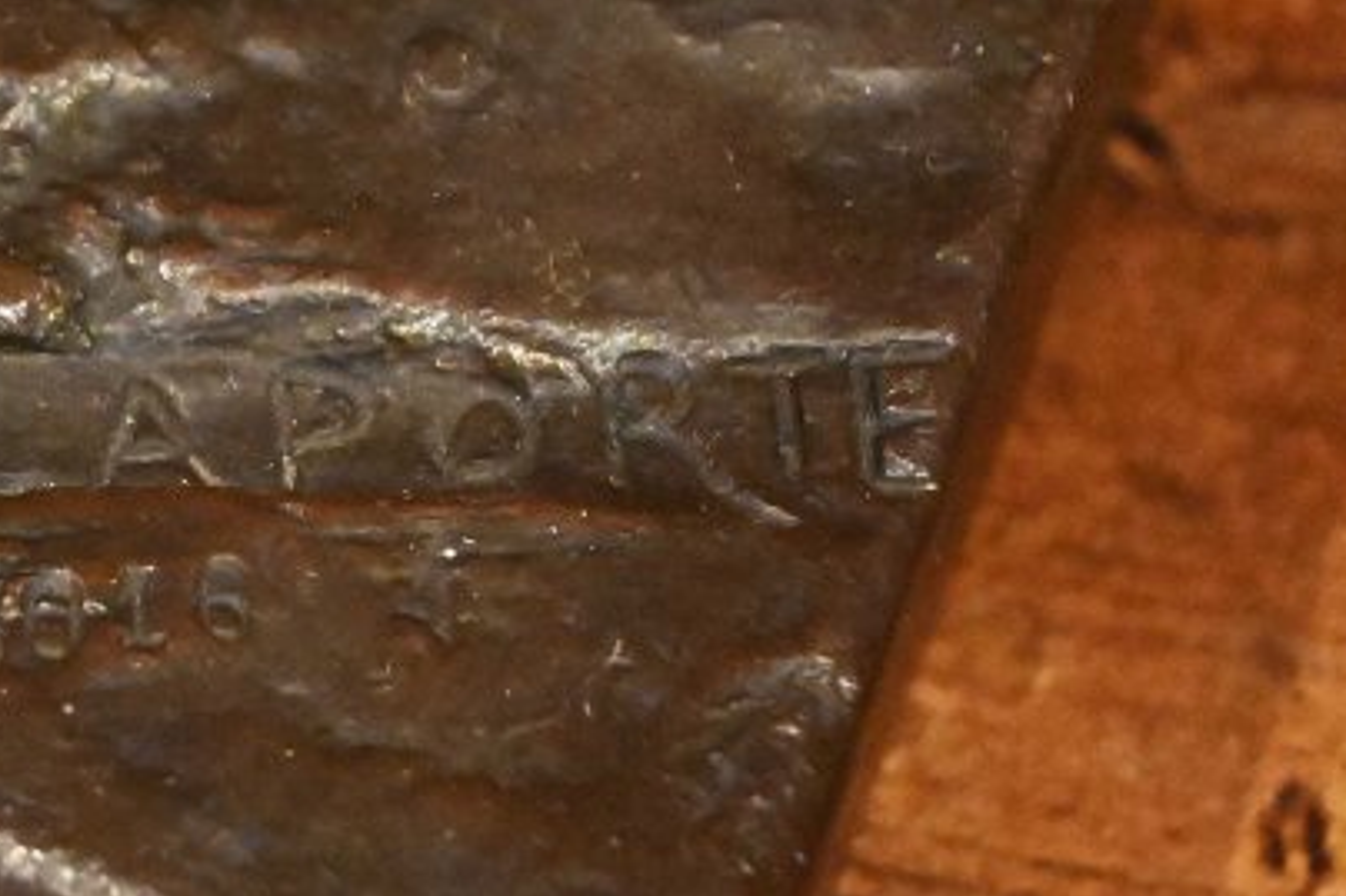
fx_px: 7829
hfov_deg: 9.7
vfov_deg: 6.6
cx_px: -157
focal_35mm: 209
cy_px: 316
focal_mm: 47
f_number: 6
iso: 12800
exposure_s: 1/50
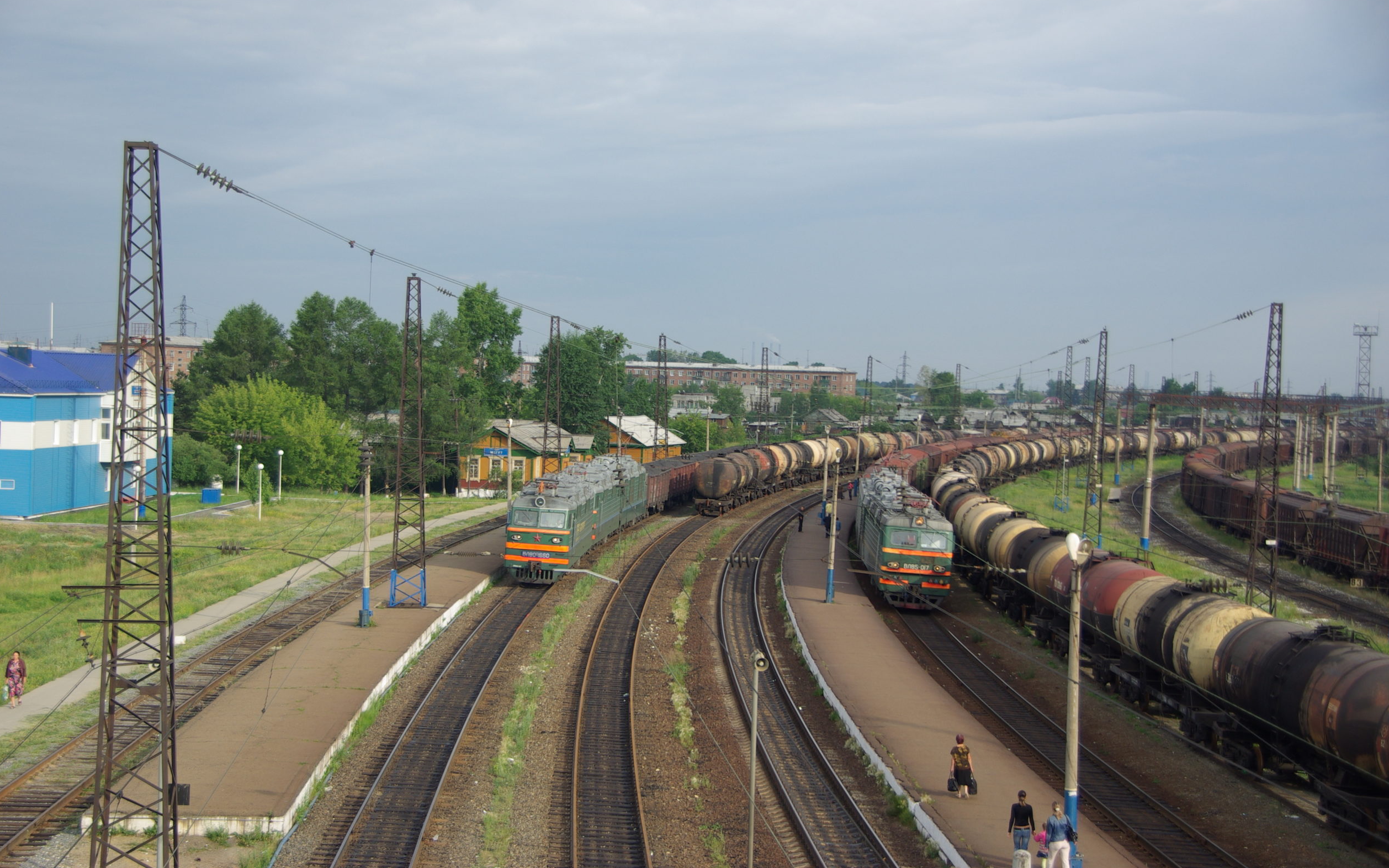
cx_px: 696
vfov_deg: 23.7
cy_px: 404
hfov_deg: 37.2
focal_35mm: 55
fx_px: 2064
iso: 100
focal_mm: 35
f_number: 5
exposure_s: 1/320
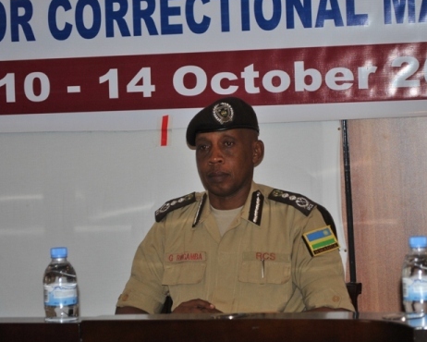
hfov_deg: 19.0
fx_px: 1272
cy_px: 166
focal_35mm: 101
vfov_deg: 15.3
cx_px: 248
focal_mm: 55
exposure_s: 1/60
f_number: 5.6
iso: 200
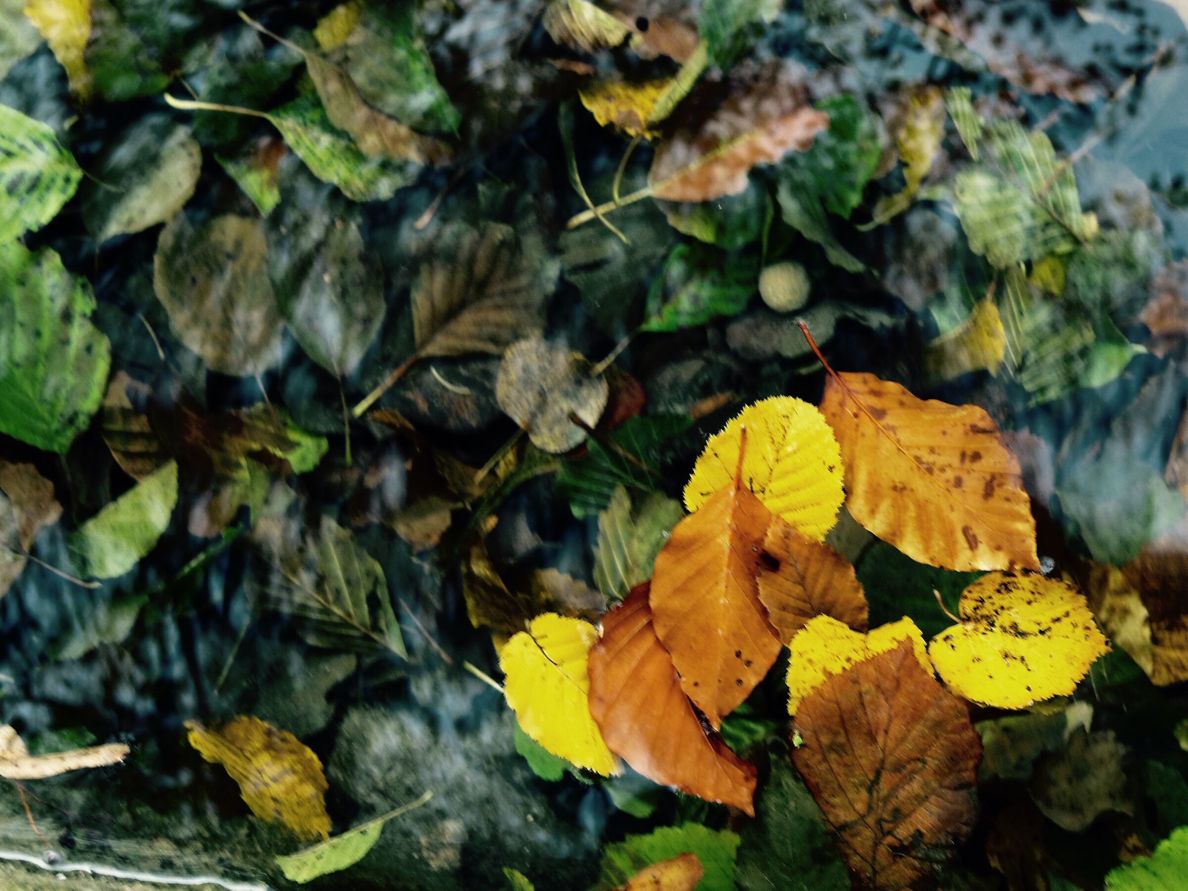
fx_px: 2059
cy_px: 446
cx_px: 594
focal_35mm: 60
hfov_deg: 32.2
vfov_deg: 24.4
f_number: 4.5
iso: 200
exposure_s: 1/8
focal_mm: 12.8
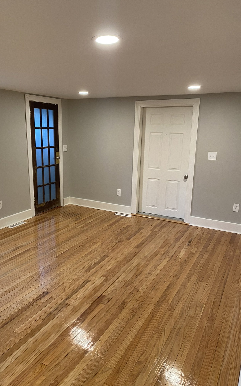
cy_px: 194
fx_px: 294
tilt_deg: -11.4
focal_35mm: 28
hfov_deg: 44.3
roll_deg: -0.5
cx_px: 97
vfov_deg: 66.5
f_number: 1.8
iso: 125
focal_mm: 4.25
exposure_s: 1/60
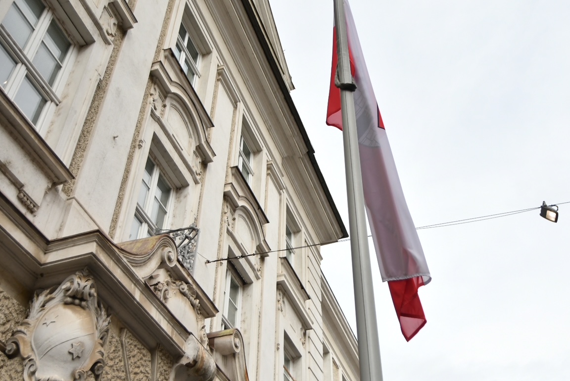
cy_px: 188
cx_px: 293
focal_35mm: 40
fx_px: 634
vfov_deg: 33.4
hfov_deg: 48.4
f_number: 2.8
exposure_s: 1/8000
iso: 640
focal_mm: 24
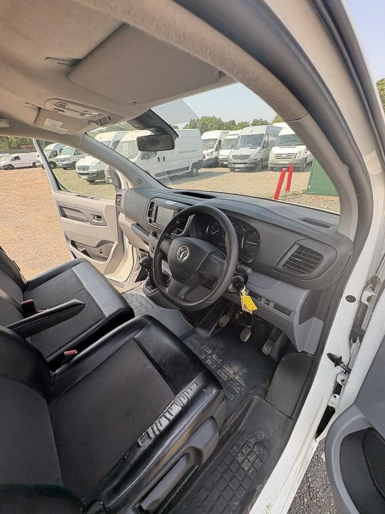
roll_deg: +2.6
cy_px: 257
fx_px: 208
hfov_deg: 85.7
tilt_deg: -26.5
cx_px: 192
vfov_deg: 102.1
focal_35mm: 14
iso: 40
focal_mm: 2.22
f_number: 2.2
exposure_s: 1/148
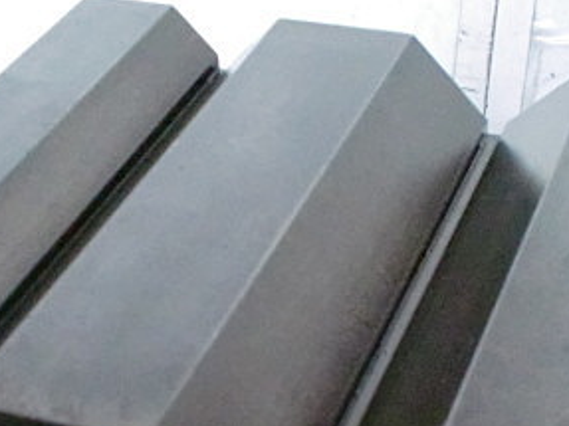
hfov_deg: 25.0
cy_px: 470
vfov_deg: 18.2
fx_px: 1282
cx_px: 228
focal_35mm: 78
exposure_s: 1/50
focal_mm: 6.3
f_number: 3.1
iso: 1600
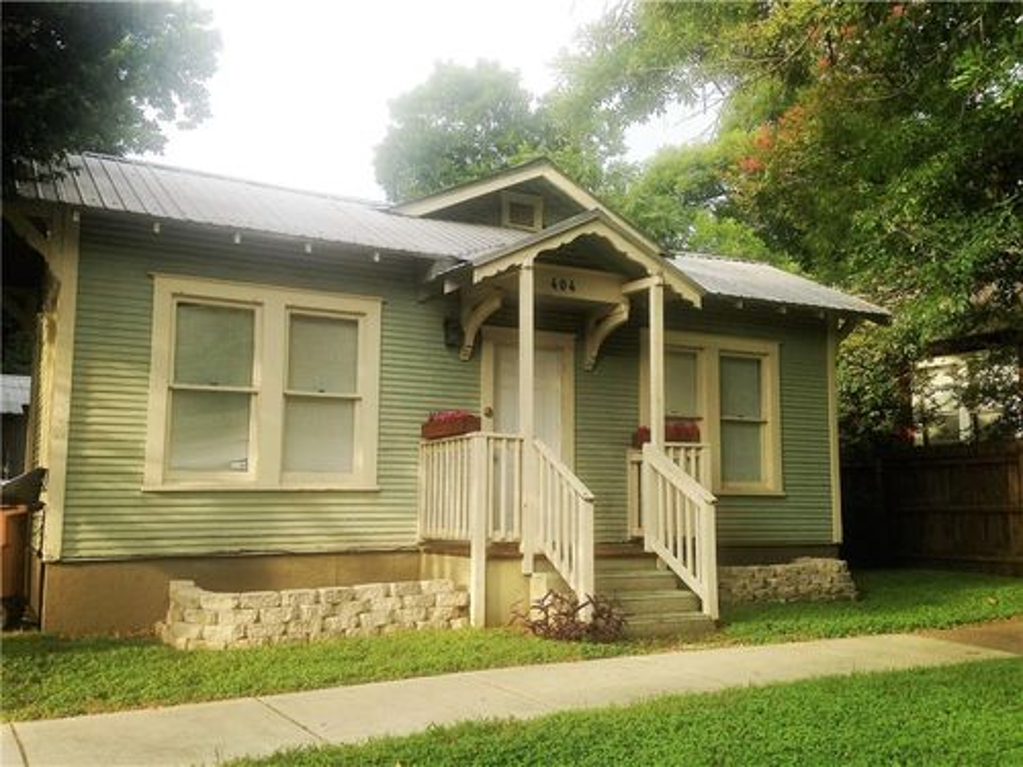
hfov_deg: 55.4
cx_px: 512
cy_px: 384
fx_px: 975
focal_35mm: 33
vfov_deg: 42.9
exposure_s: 1/414
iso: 50
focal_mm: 4.12
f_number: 2.4
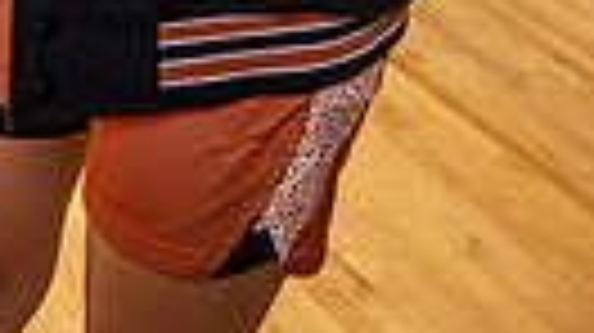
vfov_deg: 10.7
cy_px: -513
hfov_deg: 22.9
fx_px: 1464
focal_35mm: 93
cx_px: 256
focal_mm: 26
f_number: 5.6
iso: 800
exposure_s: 1/250
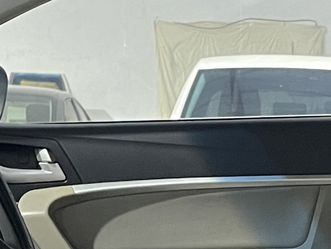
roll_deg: -0.8
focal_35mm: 144
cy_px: 291
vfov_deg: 10.2
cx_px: 256
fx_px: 1377
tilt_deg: -6.7
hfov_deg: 13.7
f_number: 1.6
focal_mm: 4.2
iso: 400
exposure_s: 1/33
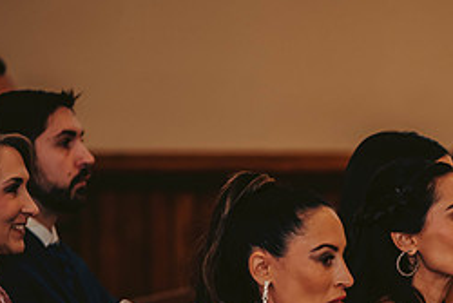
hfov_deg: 5.2
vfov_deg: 3.5
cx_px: 384
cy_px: 304
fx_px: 4973
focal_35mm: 395
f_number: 2.8
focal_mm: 170
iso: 800
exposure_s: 1/80
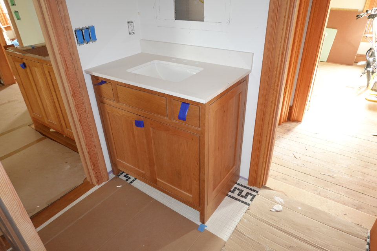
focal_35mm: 24
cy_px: 126
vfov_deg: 53.1
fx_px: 251
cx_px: 188
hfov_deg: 73.7
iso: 400
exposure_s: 1/30
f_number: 2.8
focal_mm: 9
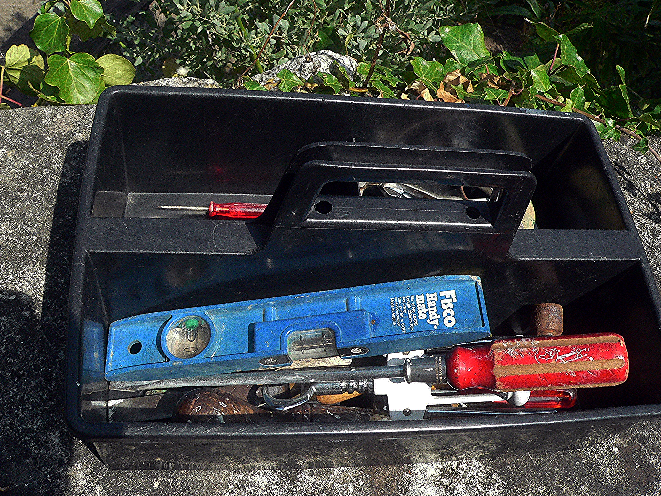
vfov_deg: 39.7
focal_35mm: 36
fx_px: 687
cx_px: 330
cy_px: 248
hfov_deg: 51.4
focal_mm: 6
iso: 400
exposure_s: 1/1000
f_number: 5.6
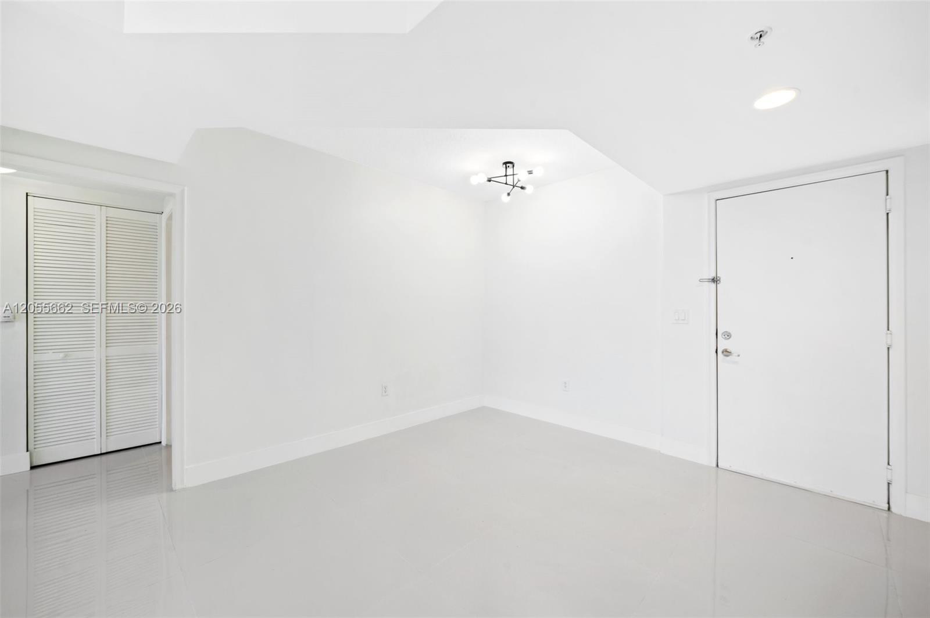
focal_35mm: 14
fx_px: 361
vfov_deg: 81.1
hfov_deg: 104.3
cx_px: 465
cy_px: 309
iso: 200
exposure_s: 1/13
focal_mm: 14
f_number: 8
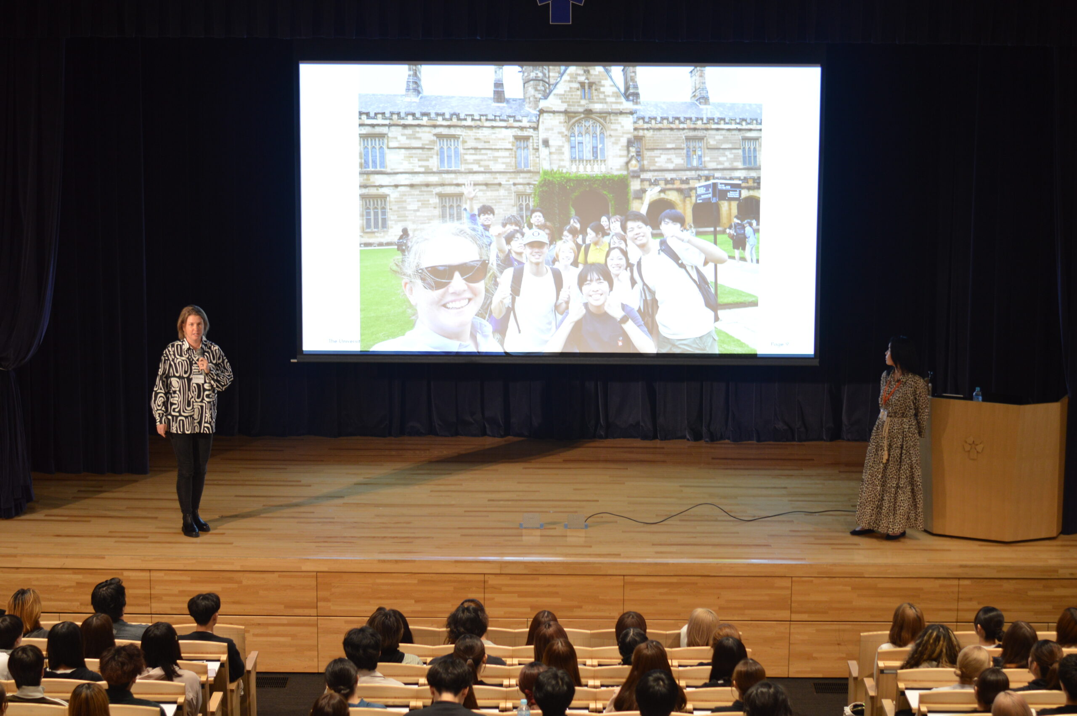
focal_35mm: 75
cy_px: 358
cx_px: 538
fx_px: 2242
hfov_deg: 27.0
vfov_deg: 18.1
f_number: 2.2
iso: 400
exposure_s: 1/50
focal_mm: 50
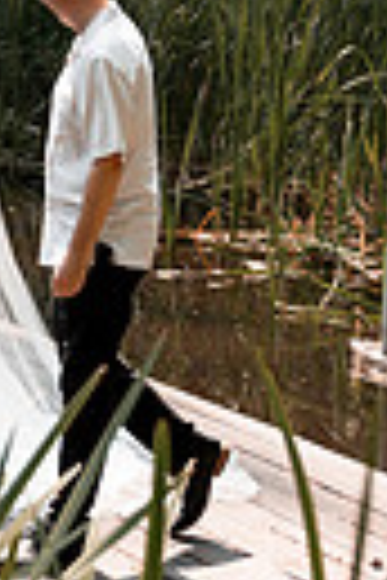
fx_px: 2193
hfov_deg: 10.0
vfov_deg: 14.5
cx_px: -9
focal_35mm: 136
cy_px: -148
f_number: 2.8
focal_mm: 39
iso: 160
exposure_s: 1/1000
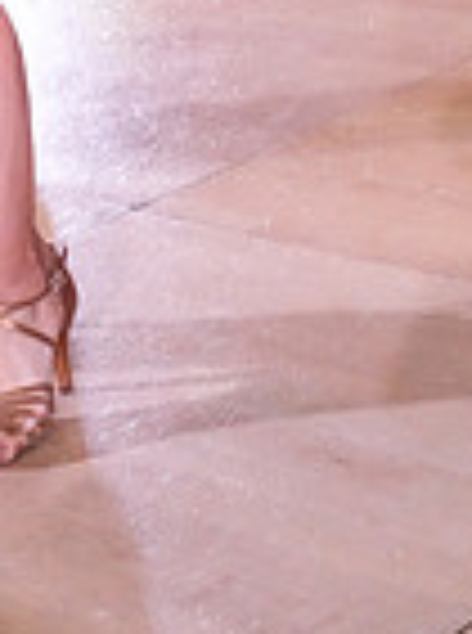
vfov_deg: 13.7
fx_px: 2246
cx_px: 106
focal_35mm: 123
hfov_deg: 12.0
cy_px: -634
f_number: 6.3
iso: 8000
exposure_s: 1/250
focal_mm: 31
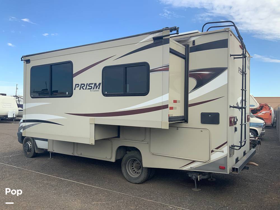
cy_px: 105
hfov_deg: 61.7
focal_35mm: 29
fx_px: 235
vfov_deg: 48.2
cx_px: 140
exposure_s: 1/1035
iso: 16
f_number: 1.8
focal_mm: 3
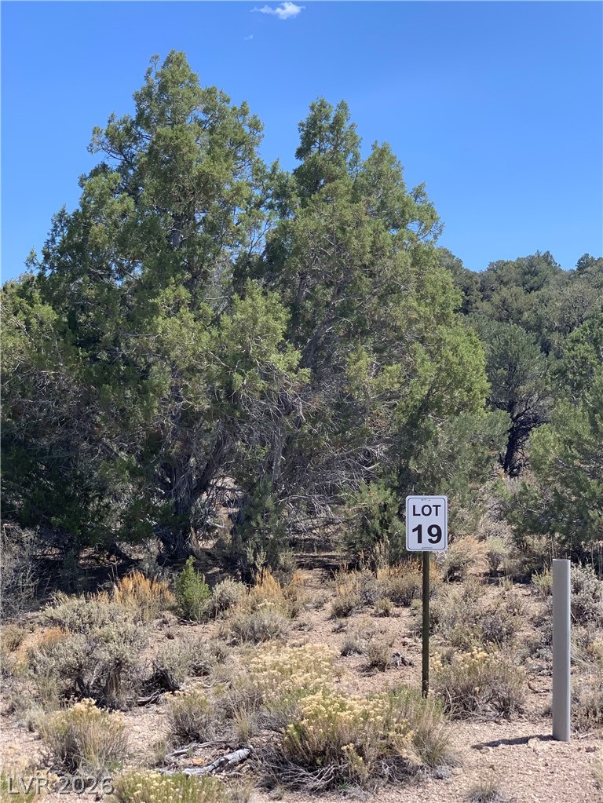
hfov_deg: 28.0
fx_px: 1207
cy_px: 402
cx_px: 302
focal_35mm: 52
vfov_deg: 36.8
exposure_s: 1/727
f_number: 2.4
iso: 16
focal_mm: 6
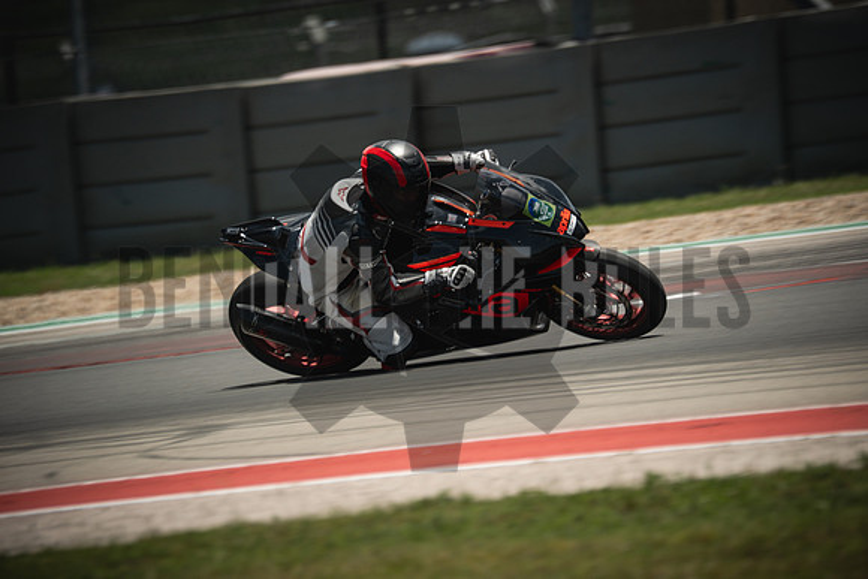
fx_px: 14469
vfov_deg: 2.3
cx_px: 434
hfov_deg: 3.4
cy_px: 290
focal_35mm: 600
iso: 160
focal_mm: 400
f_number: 5.6
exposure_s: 1/500
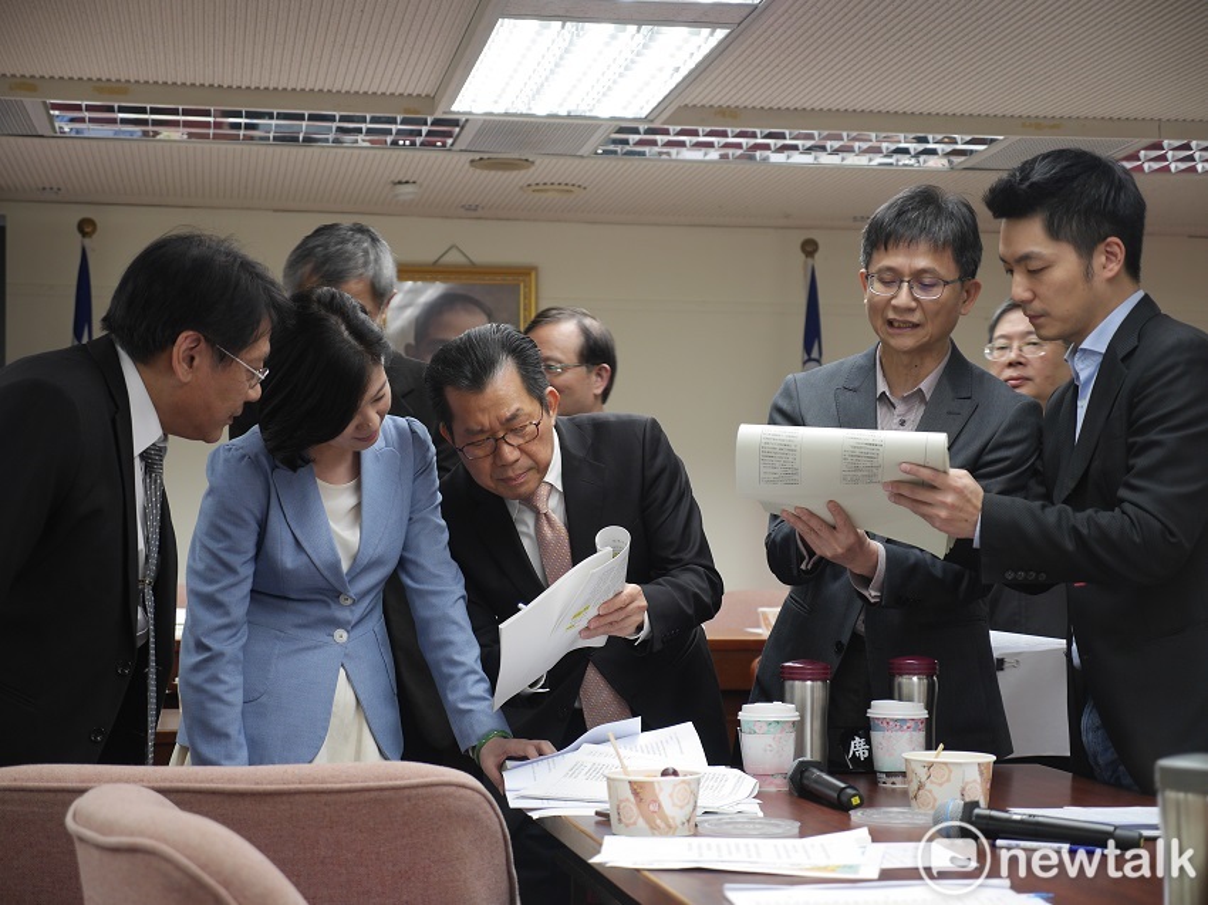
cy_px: 452
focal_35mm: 70
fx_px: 2442
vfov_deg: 21.0
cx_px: 604
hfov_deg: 27.8
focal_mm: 35
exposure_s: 1/80
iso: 250
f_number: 2.8
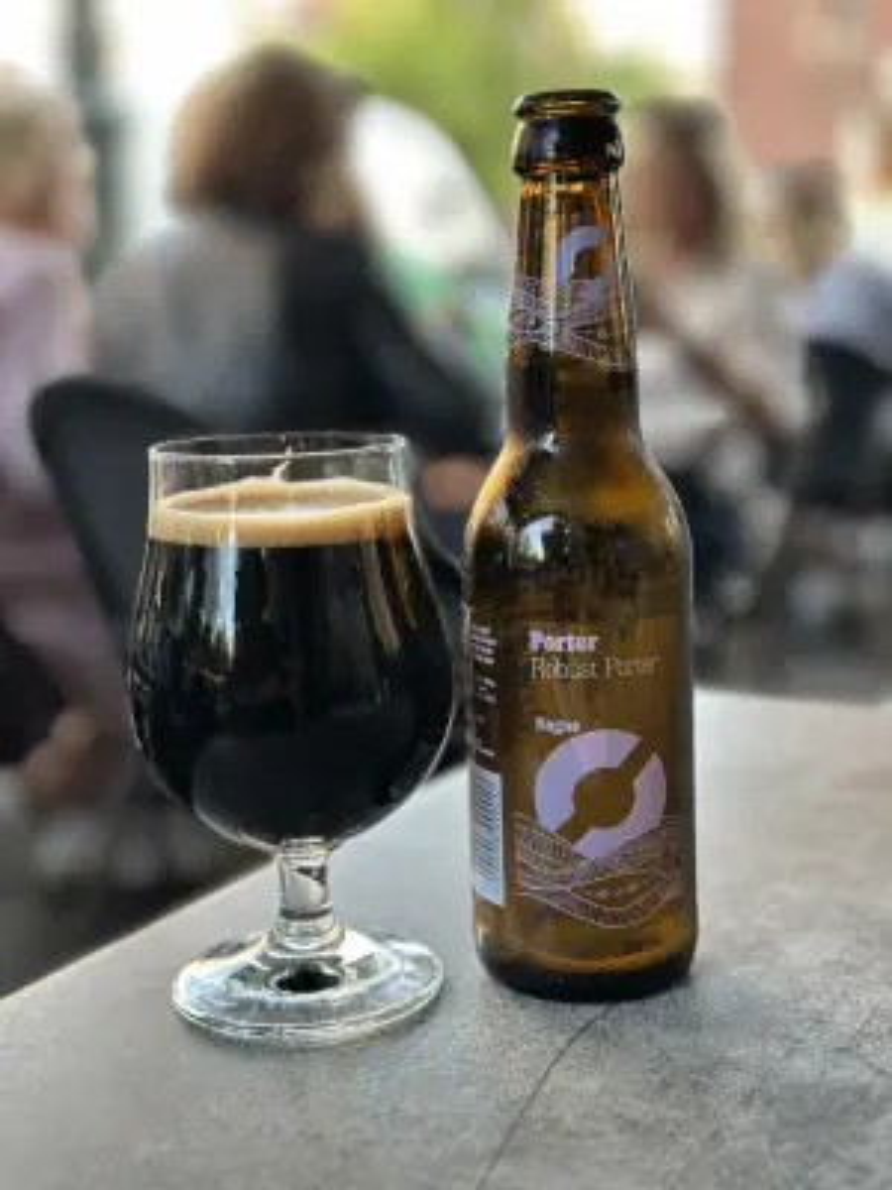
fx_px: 1649
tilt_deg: -10.1
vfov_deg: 39.7
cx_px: 446
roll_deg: -0.1
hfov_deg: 30.3
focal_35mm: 48
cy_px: 595
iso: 125
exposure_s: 1/82
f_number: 1.78
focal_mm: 6.86
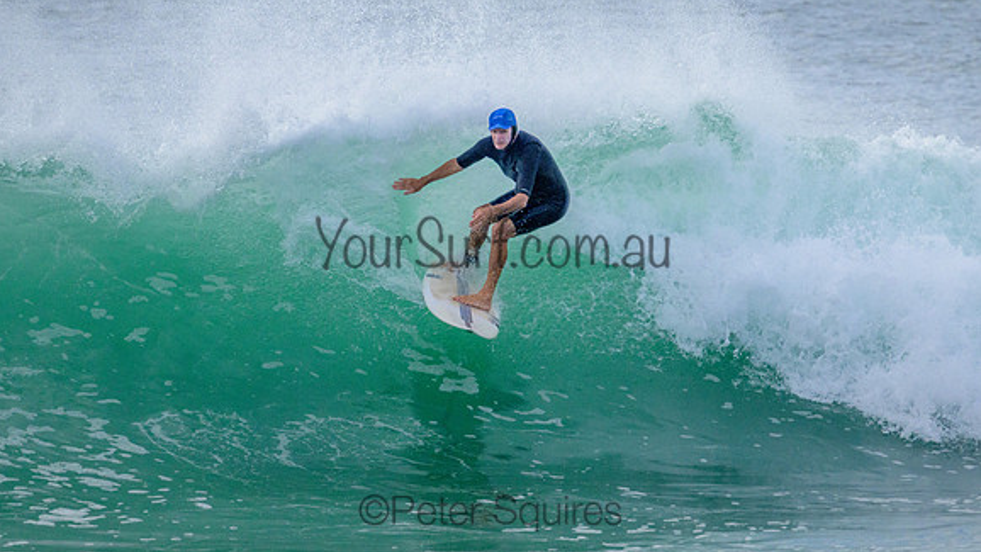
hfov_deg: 2.2
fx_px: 25698
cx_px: 492
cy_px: 171
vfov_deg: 1.2
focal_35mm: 988
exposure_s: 1/2000
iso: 1250
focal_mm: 800
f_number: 11
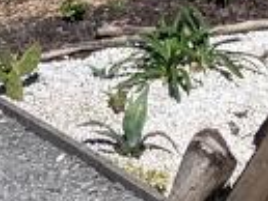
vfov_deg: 7.7
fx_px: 1341
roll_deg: +1.0
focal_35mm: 173
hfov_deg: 11.3
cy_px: -367
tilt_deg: +2.1
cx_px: 291
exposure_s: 1/3040
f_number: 1.8
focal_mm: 3.99
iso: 32
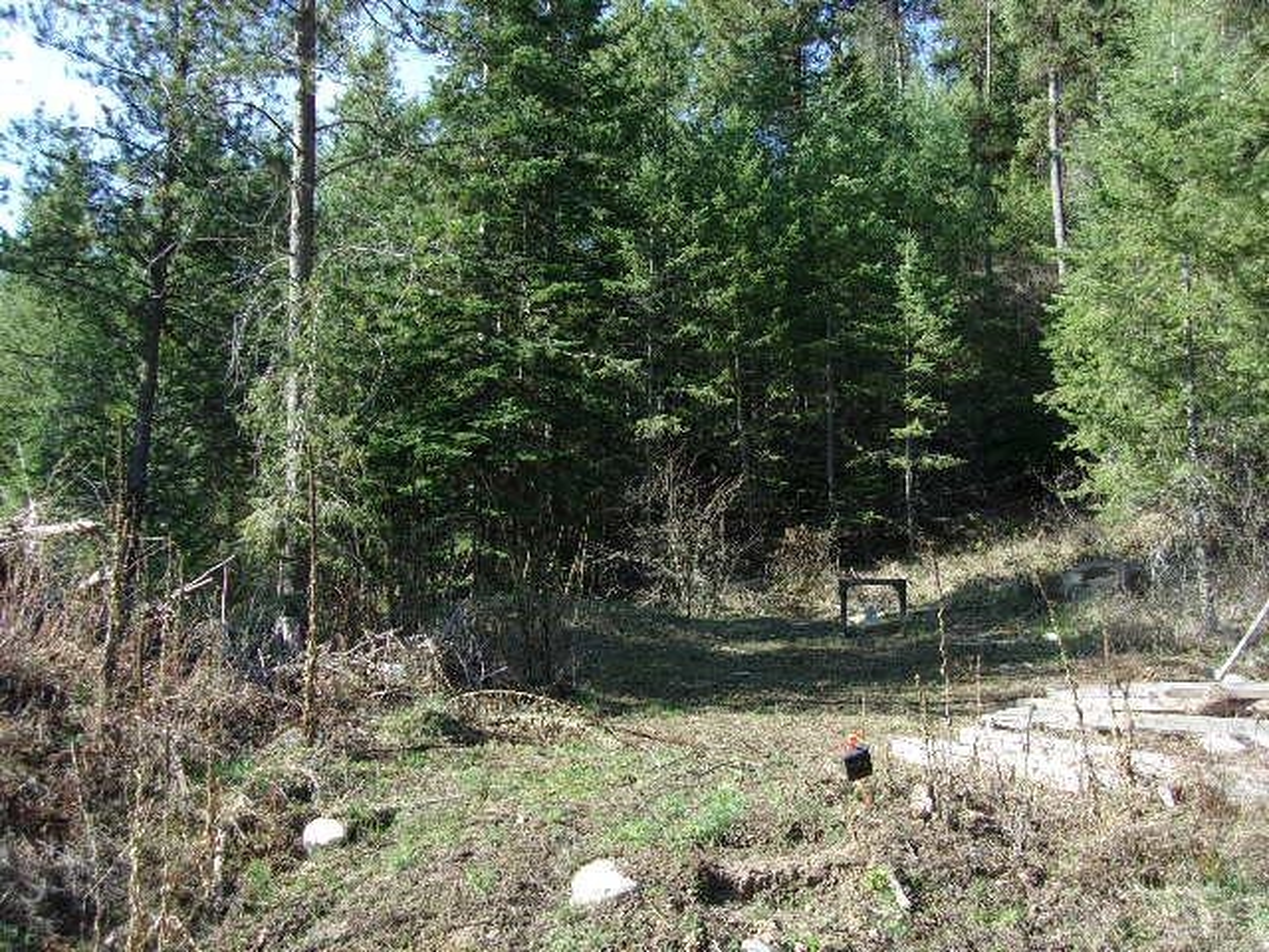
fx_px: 1246
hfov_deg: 54.0
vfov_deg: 41.8
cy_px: 476
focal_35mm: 34
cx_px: 634
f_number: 3.3
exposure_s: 1/240
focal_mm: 6.1
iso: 80
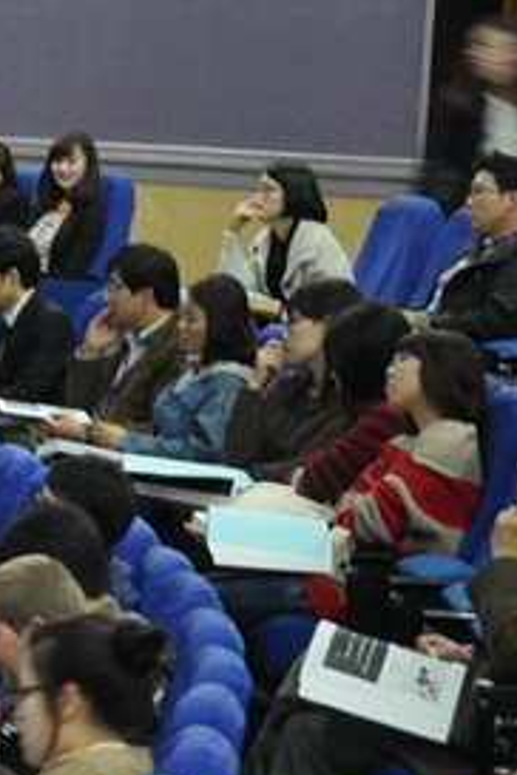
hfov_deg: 6.9
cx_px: -562
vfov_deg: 10.7
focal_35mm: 192
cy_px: 531
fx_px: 4132
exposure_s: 1/8
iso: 1100
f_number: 4.5
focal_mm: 35
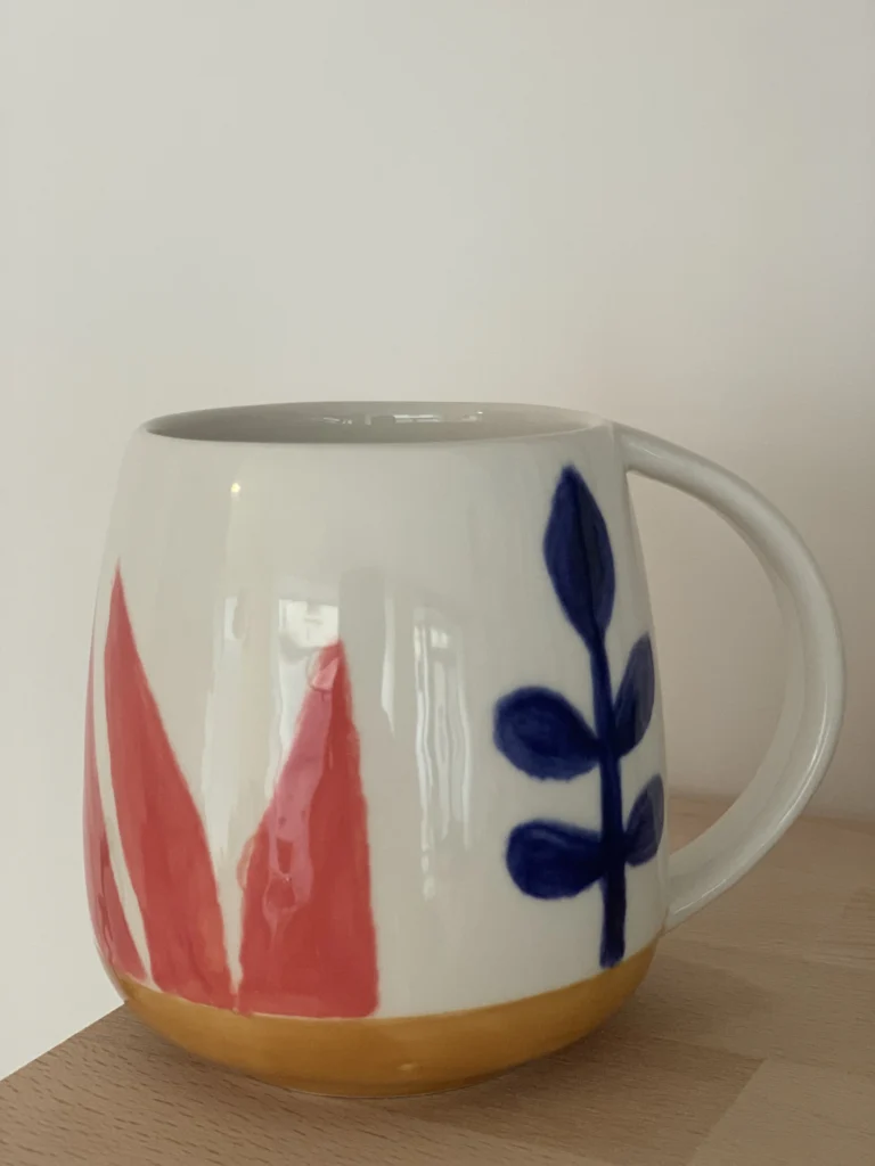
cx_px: 438
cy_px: 583
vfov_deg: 36.8
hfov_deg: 28.0
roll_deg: +1.6
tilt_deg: -11.5
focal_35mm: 52
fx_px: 1753
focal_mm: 6
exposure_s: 1/50
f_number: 2.4
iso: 160
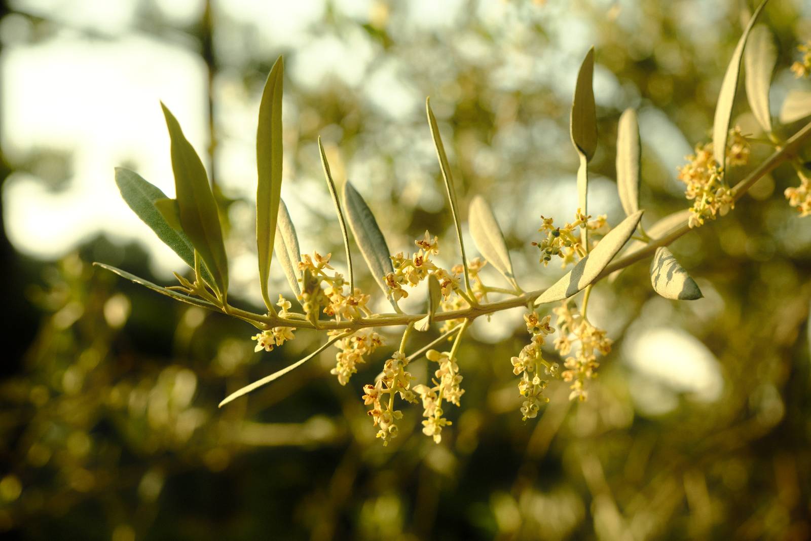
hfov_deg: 33.9
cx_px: 406
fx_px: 1329
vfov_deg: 23.0
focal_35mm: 59
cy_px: 270
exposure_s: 1/900
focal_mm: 39.3
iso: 640
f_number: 5.6
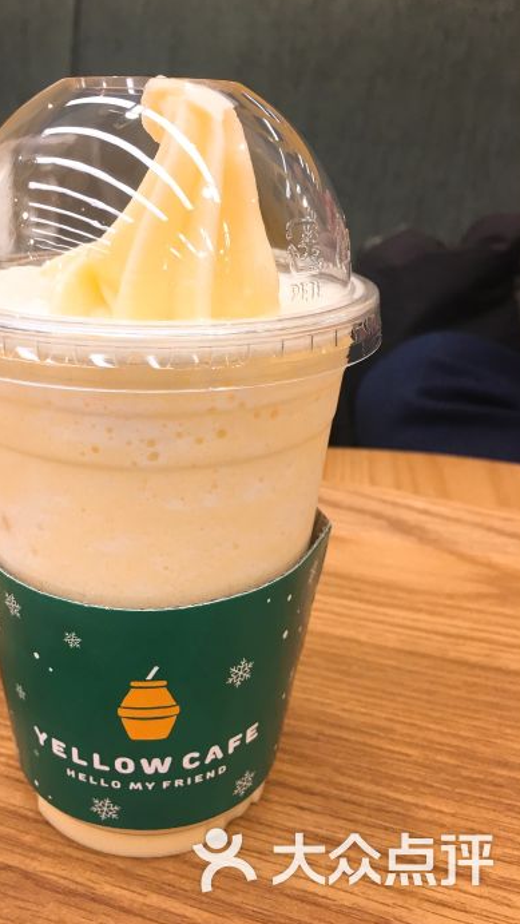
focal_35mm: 32
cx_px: 177
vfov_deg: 61.0
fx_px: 784
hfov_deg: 36.4
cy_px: 461
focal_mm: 4.15
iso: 25
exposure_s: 1/15
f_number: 2.2
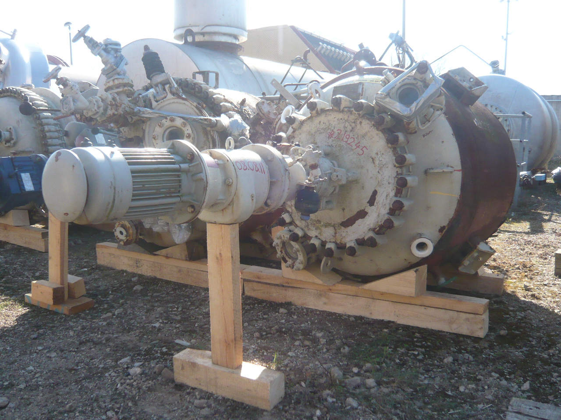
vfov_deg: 44.2
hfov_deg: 56.8
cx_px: 280
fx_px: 519
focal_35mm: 32
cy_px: 210
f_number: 2.8
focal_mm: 4.6
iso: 200
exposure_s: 1/640
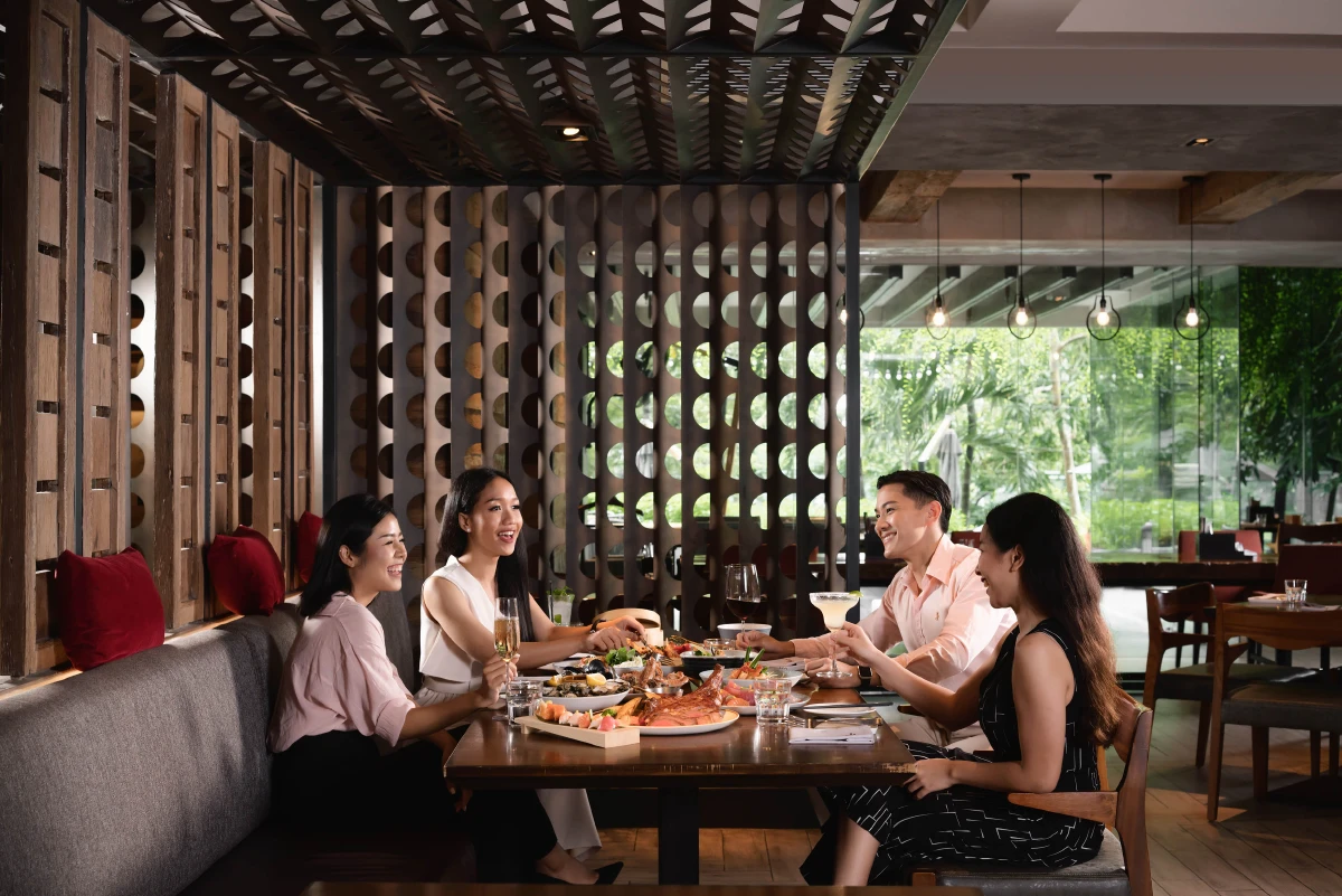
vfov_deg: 27.0
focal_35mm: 50
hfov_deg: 39.6
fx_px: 1864
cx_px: 671
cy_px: 448
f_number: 5.6
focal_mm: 50
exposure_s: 1/60
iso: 800
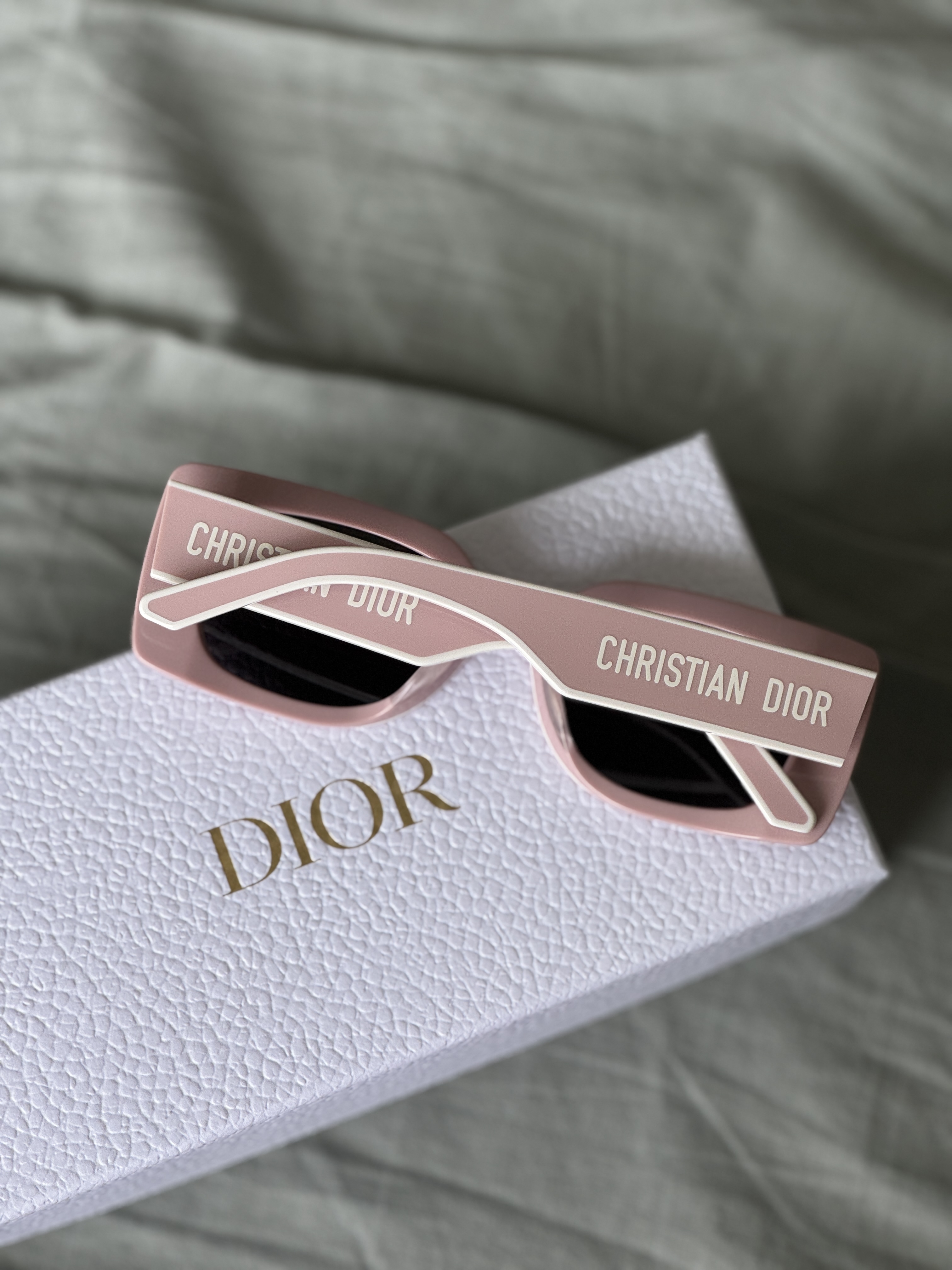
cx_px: 476
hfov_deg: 19.1
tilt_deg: -75.9
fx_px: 2824
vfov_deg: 25.3
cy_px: 635
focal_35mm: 77
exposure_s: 1/120
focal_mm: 9
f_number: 2.8
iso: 80
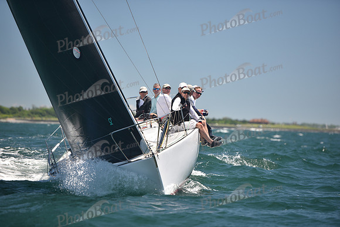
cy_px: 114
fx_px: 1748
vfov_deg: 7.4
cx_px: 170
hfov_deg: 11.1
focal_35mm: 185
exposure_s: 1/1000
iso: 200
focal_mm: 185
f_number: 3.2
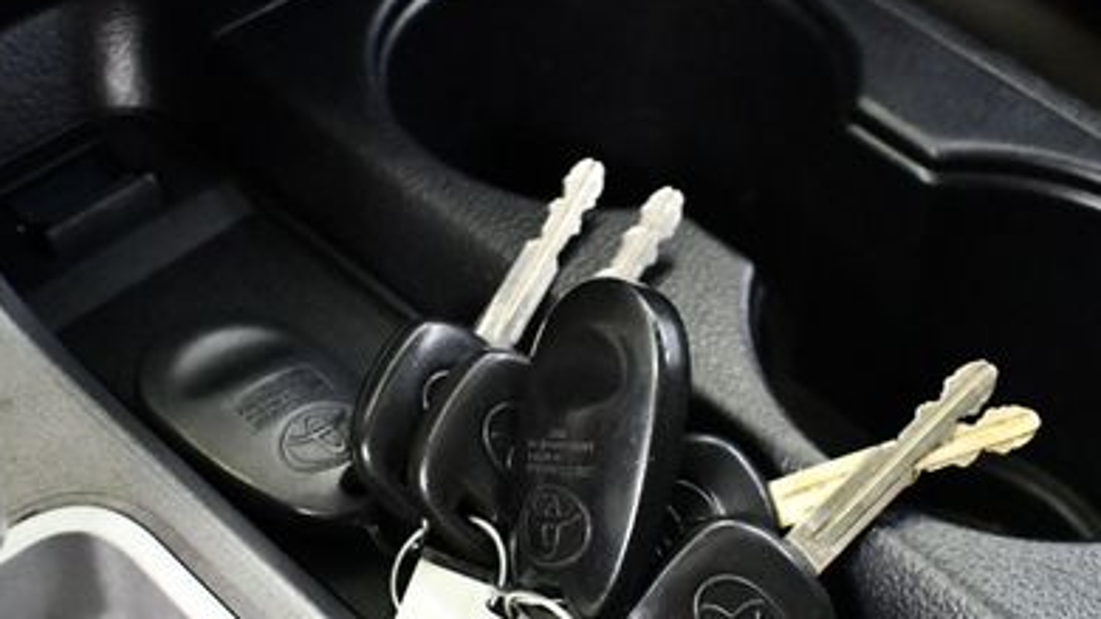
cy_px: 500
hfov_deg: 33.8
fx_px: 1809
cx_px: 604
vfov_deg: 19.2
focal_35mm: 62
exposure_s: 1/60
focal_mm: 18
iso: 6400
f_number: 3.5
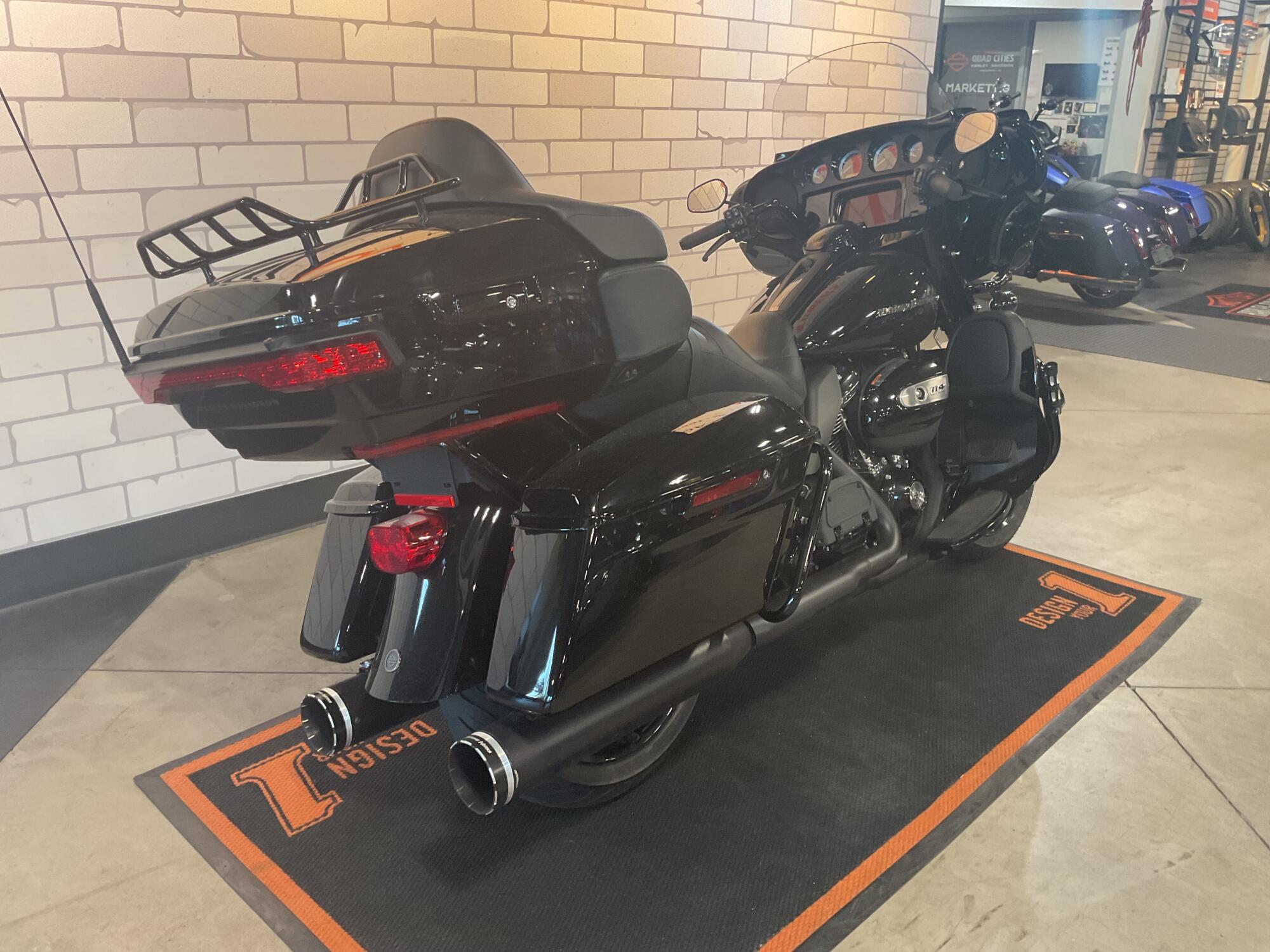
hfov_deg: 61.7
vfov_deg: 48.2
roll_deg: +0.2
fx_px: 1064
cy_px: 476
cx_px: 635
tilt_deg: -20.5
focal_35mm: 29
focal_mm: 3
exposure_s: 1/50
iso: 100
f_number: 1.8
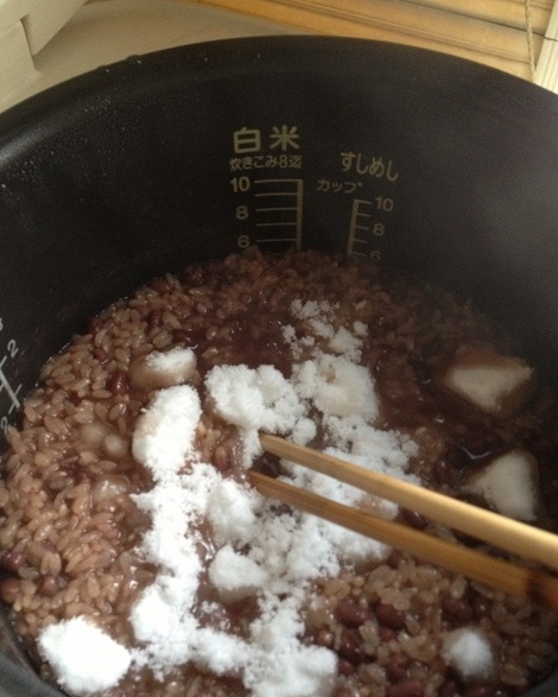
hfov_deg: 39.2
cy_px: 373
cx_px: 281
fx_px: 784
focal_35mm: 38
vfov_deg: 47.9
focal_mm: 4.28
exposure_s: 1/20
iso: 160
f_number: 2.4
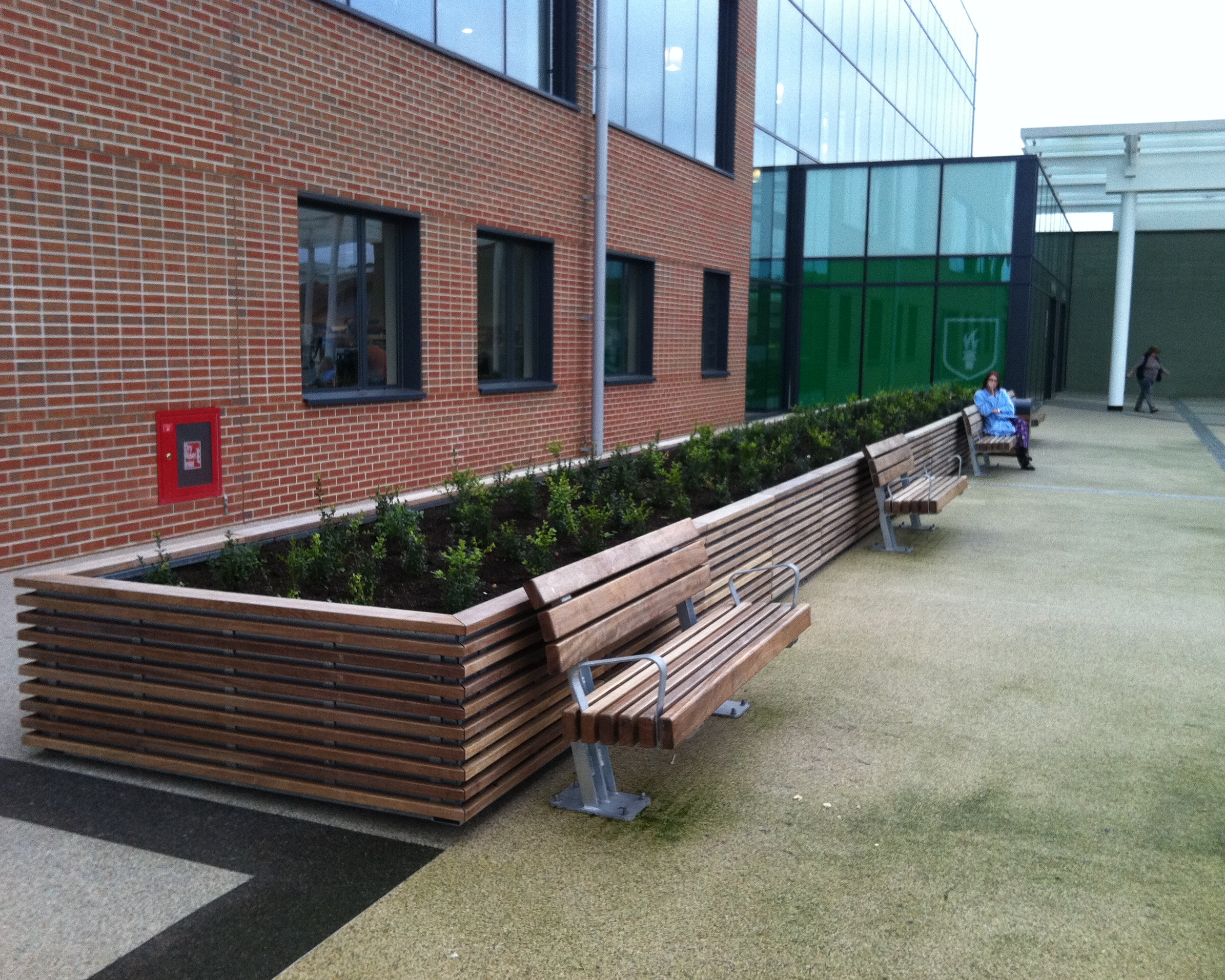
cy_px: 489
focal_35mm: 37
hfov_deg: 49.1
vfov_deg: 40.1
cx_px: 609
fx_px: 1341
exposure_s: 1/120
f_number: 2.8
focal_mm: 3.85
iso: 125
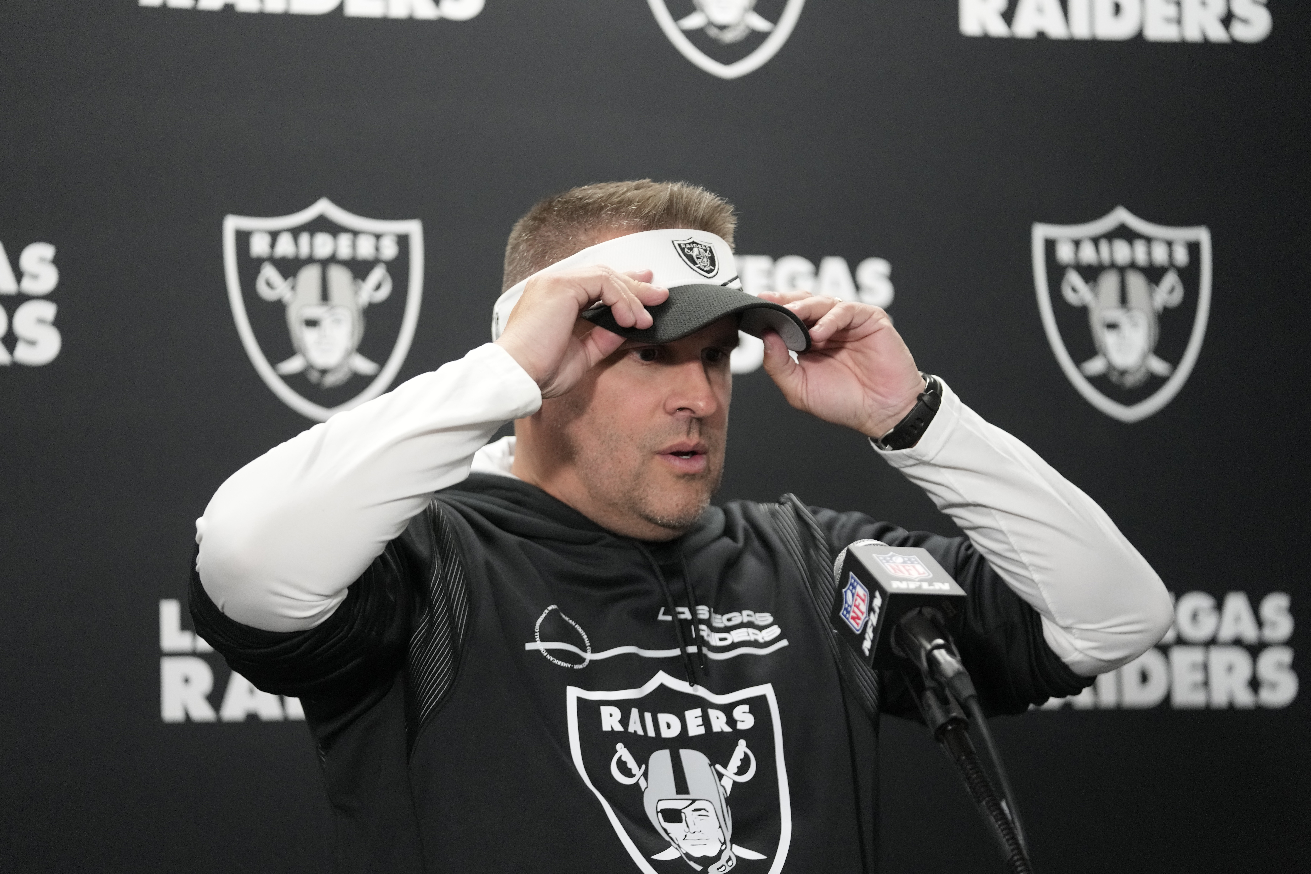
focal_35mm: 168
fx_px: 6118
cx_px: 656
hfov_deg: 12.2
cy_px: 437
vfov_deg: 8.2
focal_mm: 168
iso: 3200
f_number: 2.8
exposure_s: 1/400
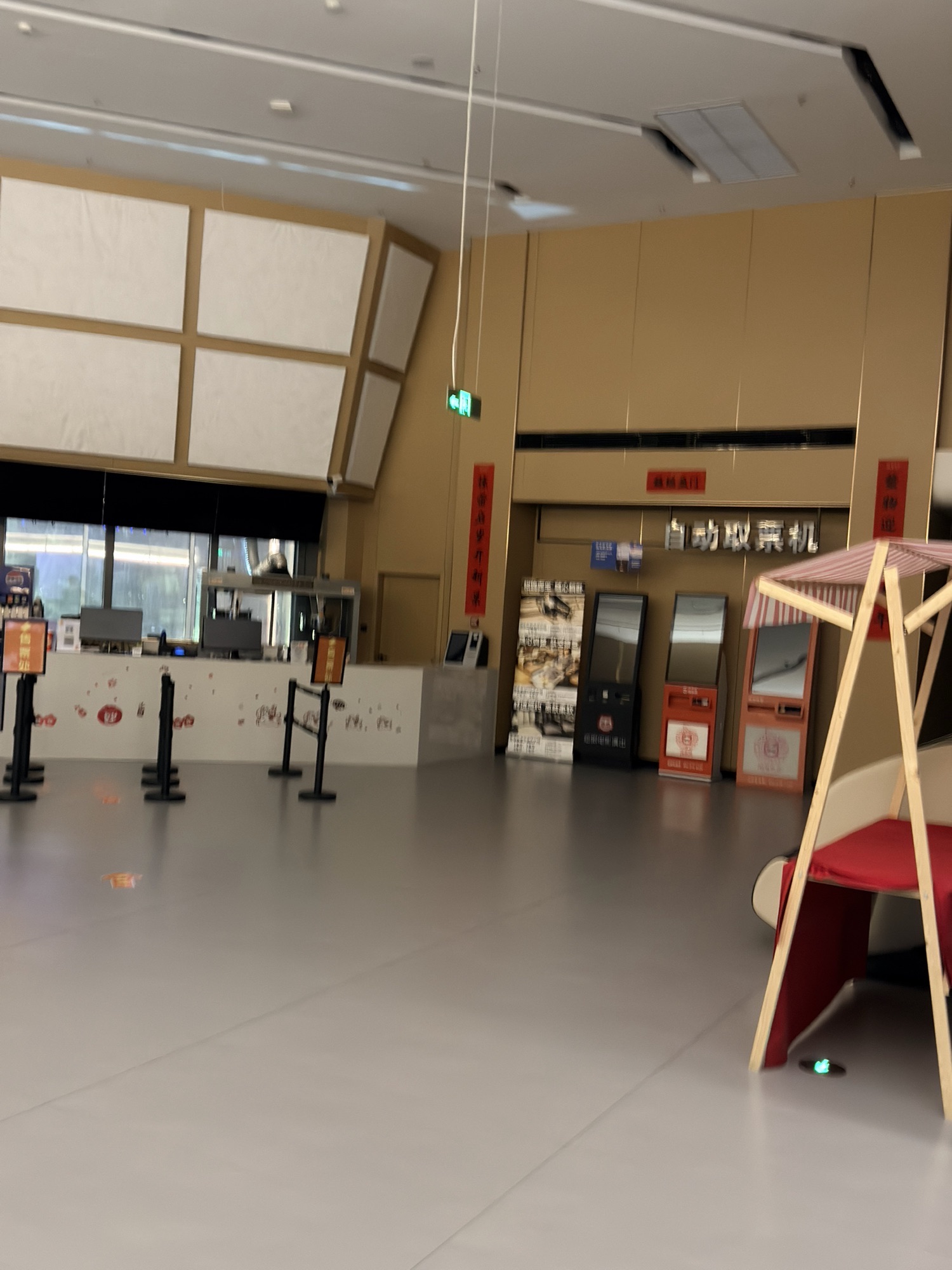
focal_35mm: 35
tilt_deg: -3.5
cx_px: 476
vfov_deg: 52.6
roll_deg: -4.9
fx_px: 1283
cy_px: 635
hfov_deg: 40.7
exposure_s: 1/25
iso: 800
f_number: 1.78
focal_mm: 6.76
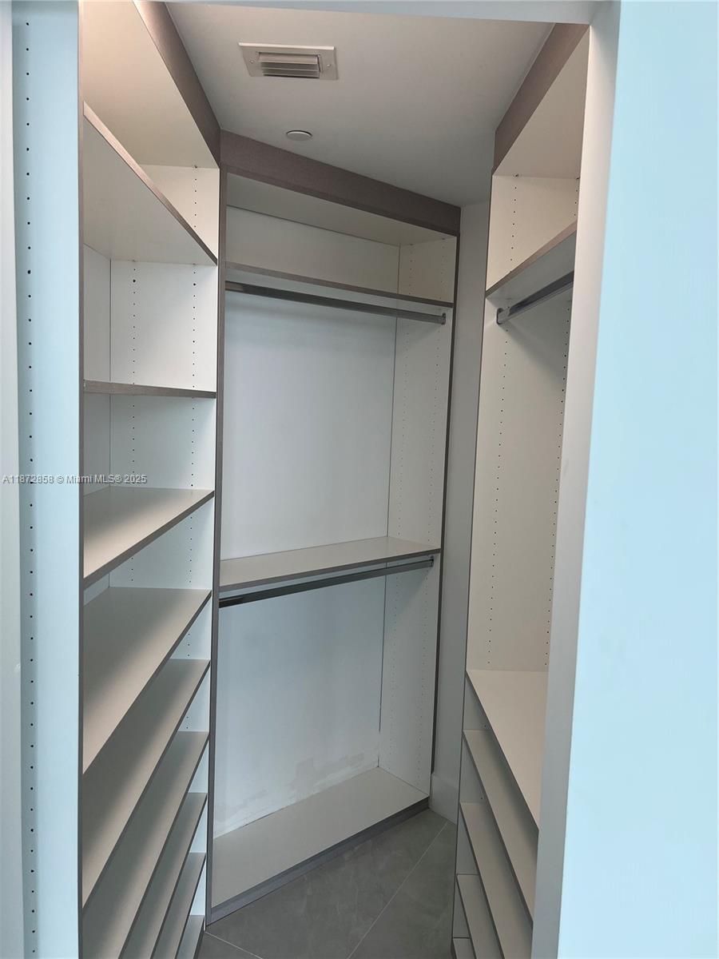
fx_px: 720
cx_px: 360
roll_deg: -1.7
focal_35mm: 26
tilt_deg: -4.7
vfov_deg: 67.3
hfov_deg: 53.1
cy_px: 480
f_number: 1.5
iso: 50
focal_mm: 5.7
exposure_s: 1/342
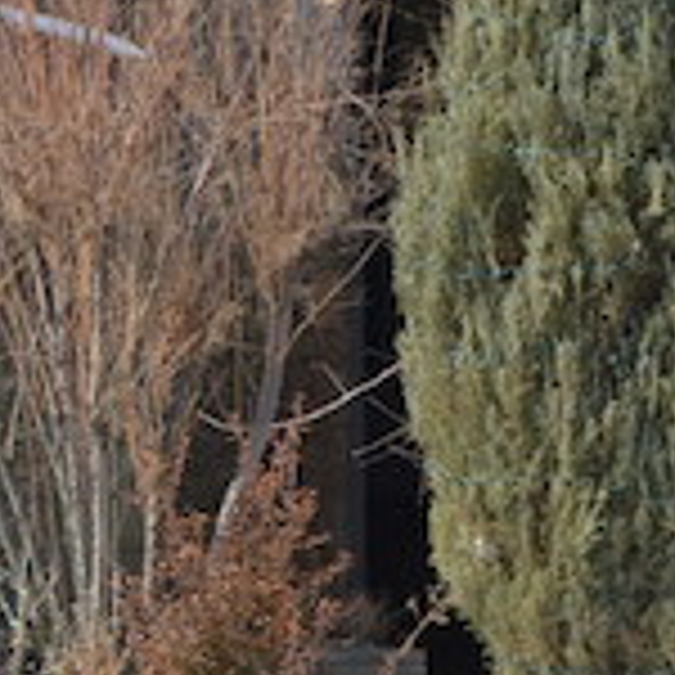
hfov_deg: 7.6
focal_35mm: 224
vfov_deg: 7.8
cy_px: -45
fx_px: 4945
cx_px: -432
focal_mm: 35
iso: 100
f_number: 7.1
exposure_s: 1/200
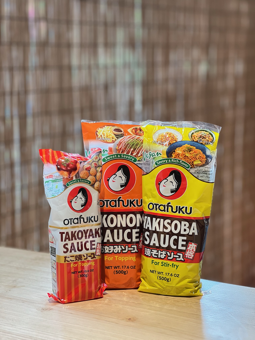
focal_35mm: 77
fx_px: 756
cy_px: 170
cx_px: 128
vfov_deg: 25.3
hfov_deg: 19.1
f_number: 2.8
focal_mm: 9
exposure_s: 1/33
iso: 160
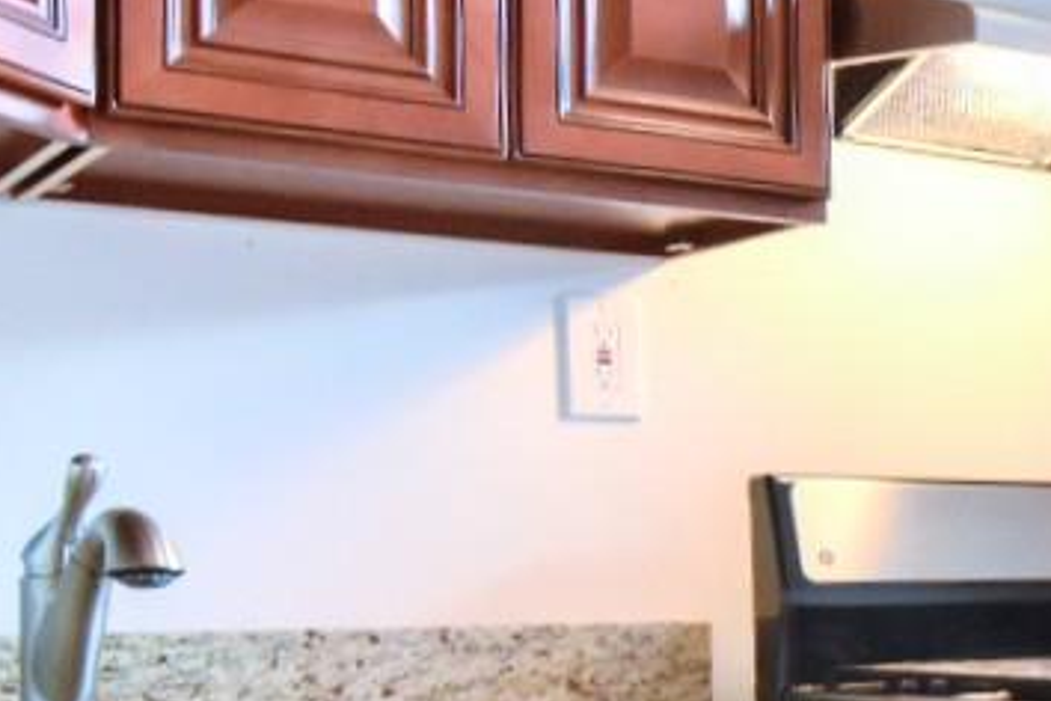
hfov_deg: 26.7
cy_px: 610
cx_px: 1293
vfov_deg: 20.3
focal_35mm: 66
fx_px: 1927
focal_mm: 10
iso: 800
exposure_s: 1/30
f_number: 5.6
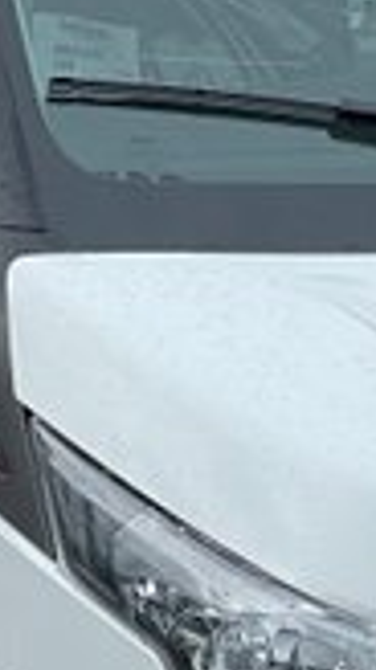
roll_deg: +0.7
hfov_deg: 4.4
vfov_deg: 7.8
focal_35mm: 276
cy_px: 547
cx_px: 425
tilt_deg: -7.5
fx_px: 4902
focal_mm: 6
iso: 25
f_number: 2
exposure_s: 1/695
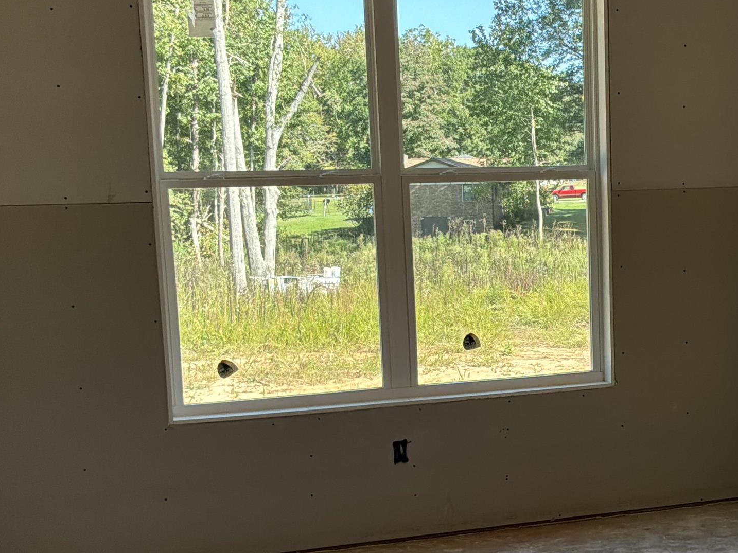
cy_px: 356
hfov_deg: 31.6
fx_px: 1279
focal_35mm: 60
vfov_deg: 24.3
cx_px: 563
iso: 50
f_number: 1.8
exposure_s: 1/237
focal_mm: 3
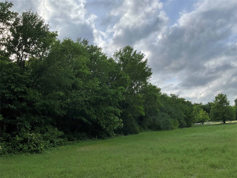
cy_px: 89
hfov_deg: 61.7
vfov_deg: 48.2
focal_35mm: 29
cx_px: 118
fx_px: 199
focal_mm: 3
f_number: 1.8
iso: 16
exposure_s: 1/1195
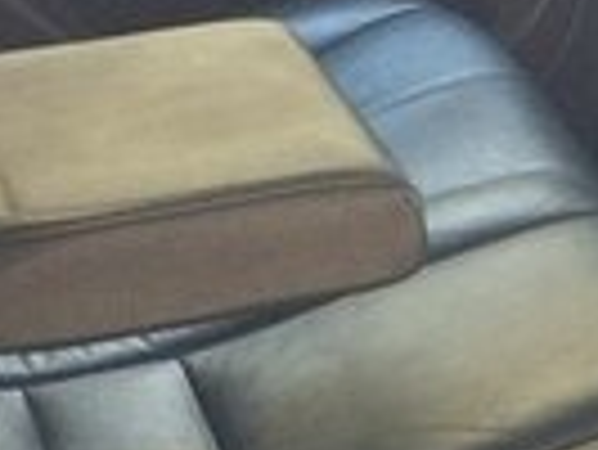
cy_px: 574
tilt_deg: -31.1
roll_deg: -0.5
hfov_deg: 13.3
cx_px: 760
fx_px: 2490
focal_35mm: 144
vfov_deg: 10.1
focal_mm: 4.15
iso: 80
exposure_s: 1/33
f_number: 2.2
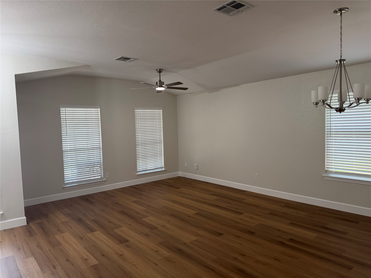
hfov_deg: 71.6
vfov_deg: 56.8
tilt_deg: -2.6
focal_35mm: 24
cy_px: 139
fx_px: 257
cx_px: 186
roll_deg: +2.1
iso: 200
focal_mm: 6.76
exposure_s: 1/60
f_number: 1.78
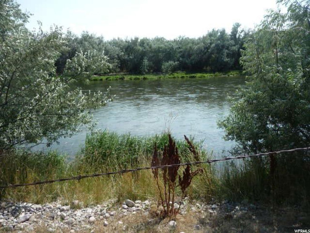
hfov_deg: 63.4
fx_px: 251
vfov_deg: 49.7
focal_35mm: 28
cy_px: 116
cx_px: 155
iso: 100
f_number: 3.3
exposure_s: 1/800
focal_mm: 4.7
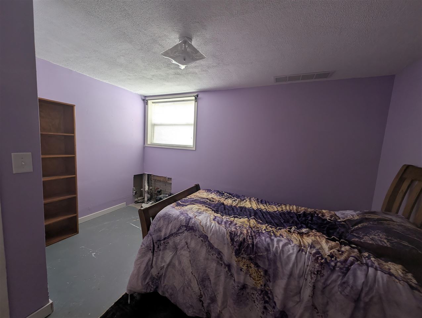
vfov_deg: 94.6
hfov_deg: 110.5
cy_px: 159
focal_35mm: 12
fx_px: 146
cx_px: 211
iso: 78
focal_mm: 2.23
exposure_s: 1/26.1
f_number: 1.95
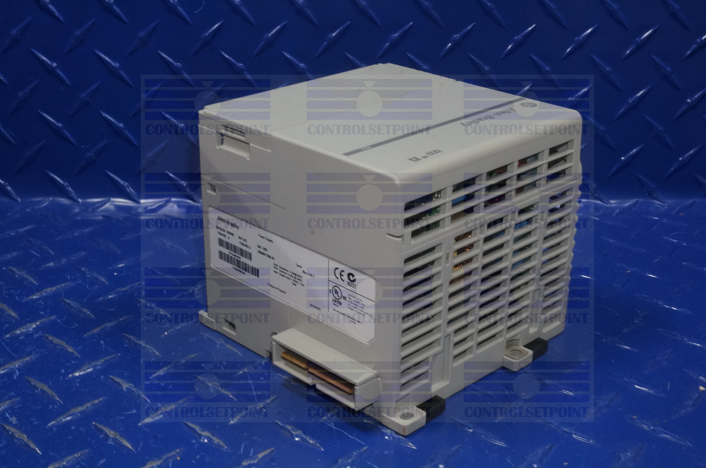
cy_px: 234
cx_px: 353
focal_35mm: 51
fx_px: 999
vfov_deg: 26.4
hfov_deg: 38.9
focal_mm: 34
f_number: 22
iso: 800
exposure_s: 1/10
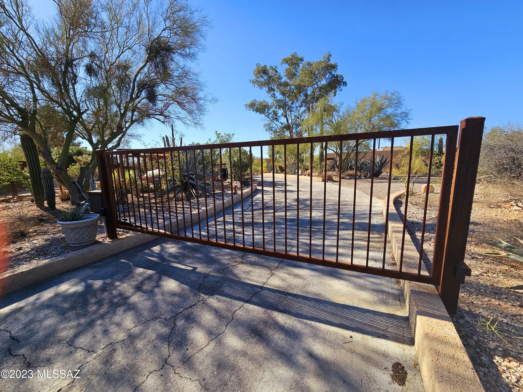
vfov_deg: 89.9
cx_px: 262
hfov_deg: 106.2
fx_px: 196
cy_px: 196
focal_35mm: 13
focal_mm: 2.2
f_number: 2.2
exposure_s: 1/1667
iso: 50
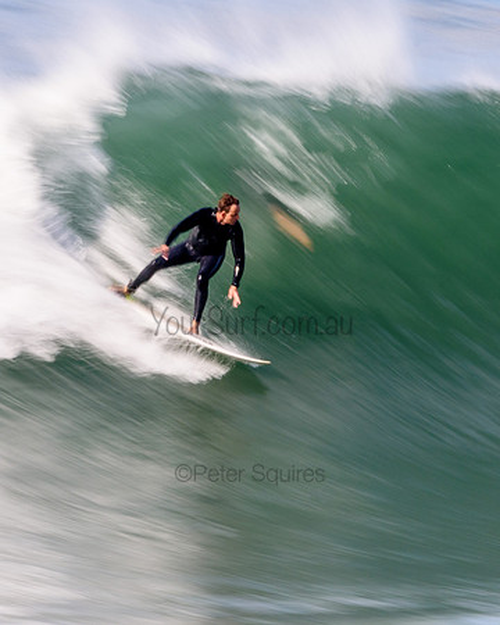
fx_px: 21735
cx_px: 326
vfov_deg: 1.6
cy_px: 251
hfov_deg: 1.3
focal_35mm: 1175
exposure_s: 1/20
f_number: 18
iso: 100
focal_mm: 440
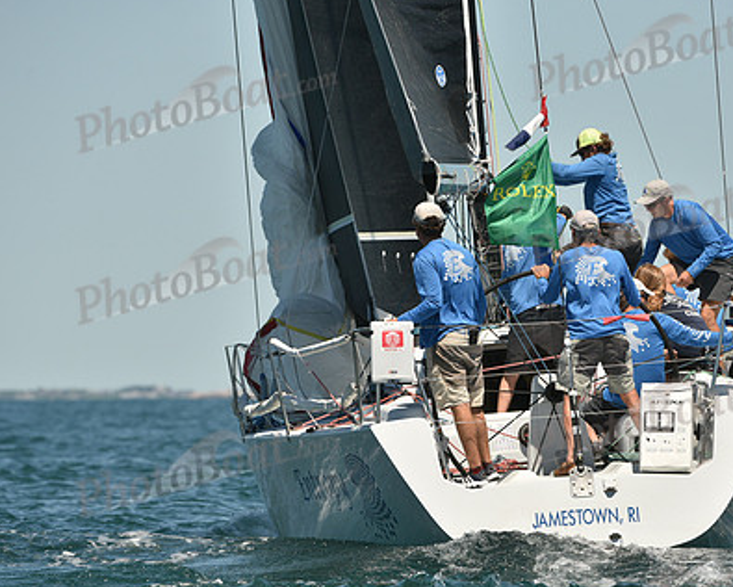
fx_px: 9871
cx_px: 434
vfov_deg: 3.4
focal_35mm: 455
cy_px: 346
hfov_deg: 4.3
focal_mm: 330
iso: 250
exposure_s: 1/1250
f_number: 7.1
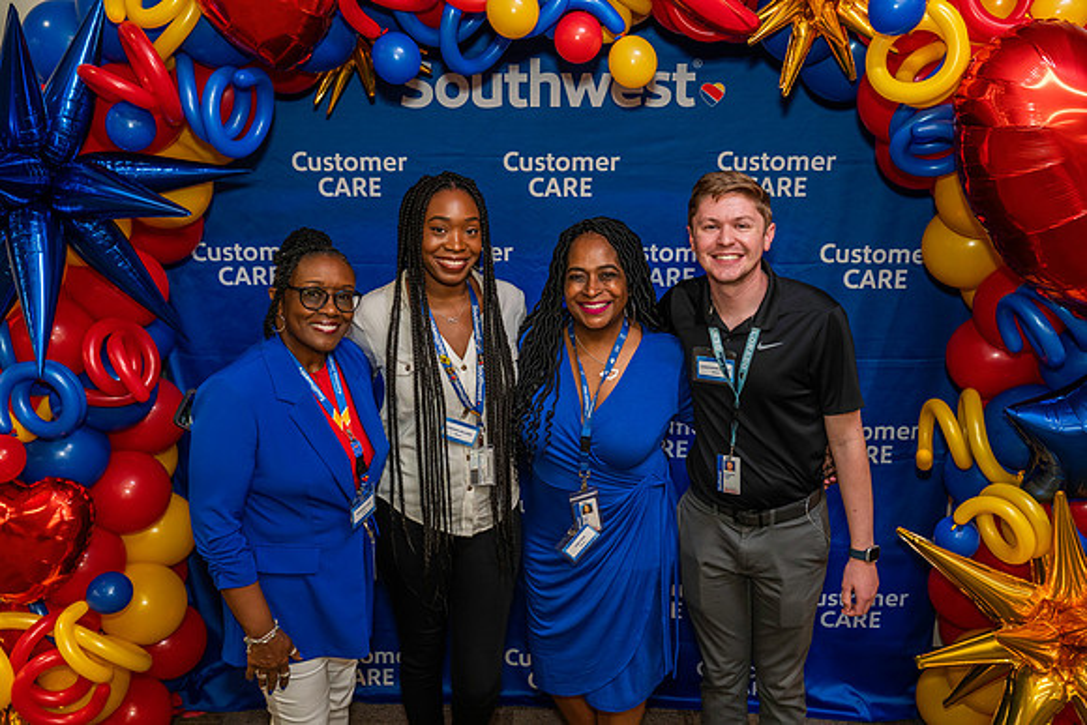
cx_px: 544
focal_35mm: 40
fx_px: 1208
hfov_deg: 48.4
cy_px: 362
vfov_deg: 33.4
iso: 2000
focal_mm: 40
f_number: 4.5
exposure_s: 1/160
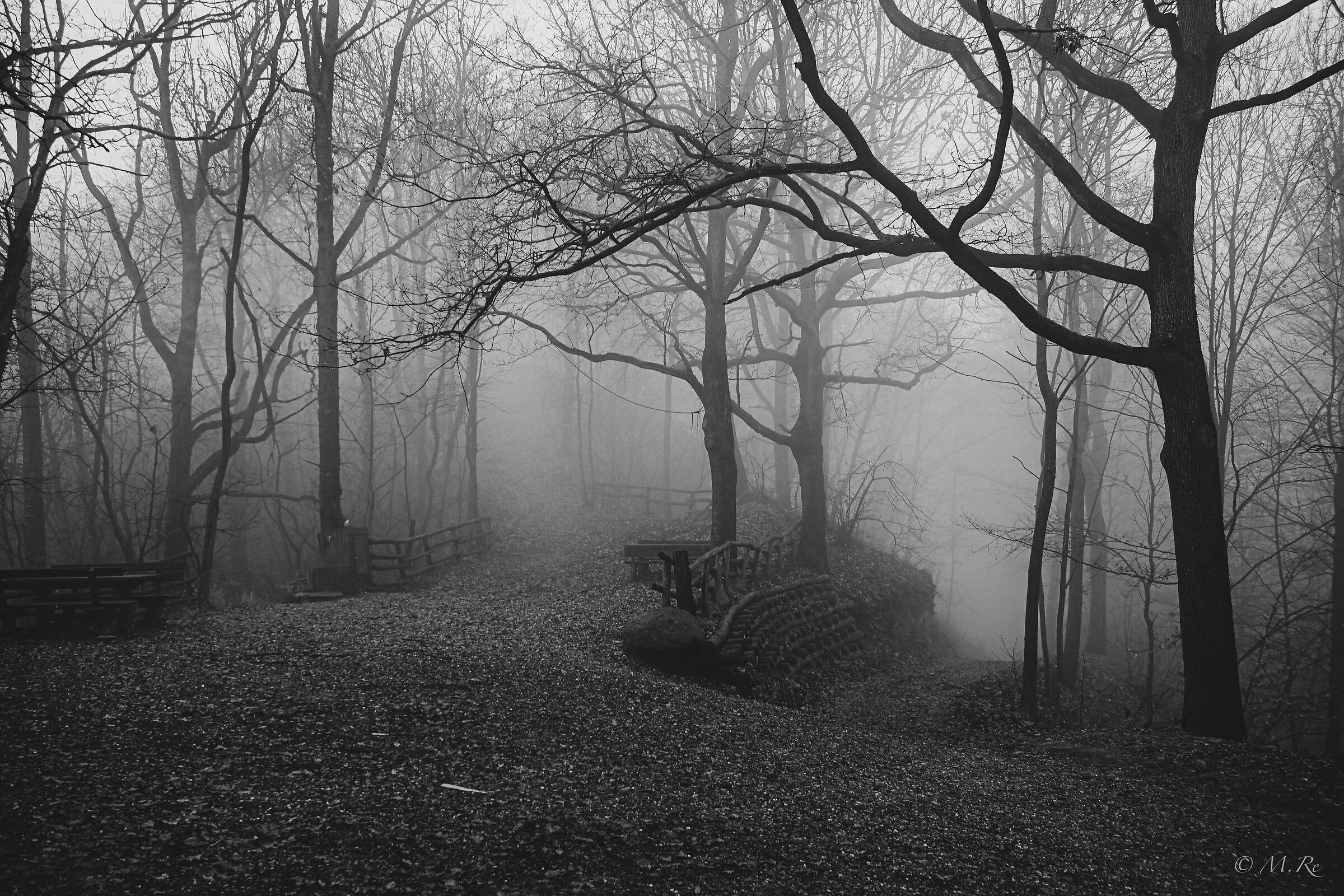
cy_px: 448
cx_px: 672
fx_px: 1344
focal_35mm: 36
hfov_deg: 53.1
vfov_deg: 36.9
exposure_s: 1/40
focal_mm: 24
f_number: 4.5
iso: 160
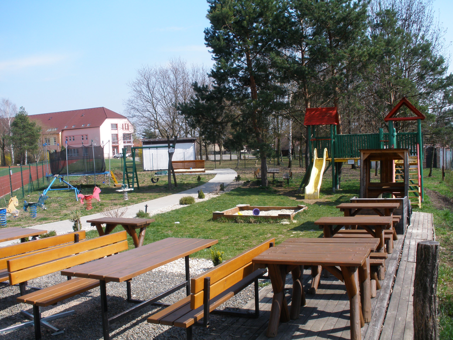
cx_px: 226
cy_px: 170
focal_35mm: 36
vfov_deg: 39.7
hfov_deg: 51.4
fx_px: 471
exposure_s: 1/250
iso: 80
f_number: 5.6
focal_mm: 6.3
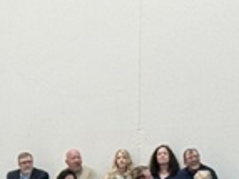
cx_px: -217
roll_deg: -0.2
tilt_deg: -3.0
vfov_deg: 4.2
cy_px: 443
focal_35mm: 343
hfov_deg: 5.7
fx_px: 2366
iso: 125
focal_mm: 6.76
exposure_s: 1/60
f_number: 1.78
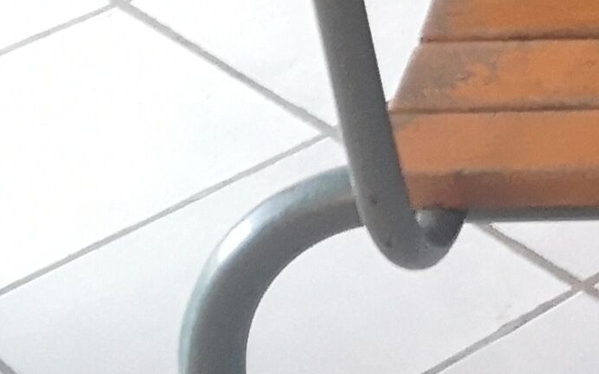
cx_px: 1141
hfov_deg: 11.6
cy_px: 35
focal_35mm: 165
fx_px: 2694
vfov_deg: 7.9
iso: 320
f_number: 1.8
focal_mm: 3.95
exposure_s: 1/33.3
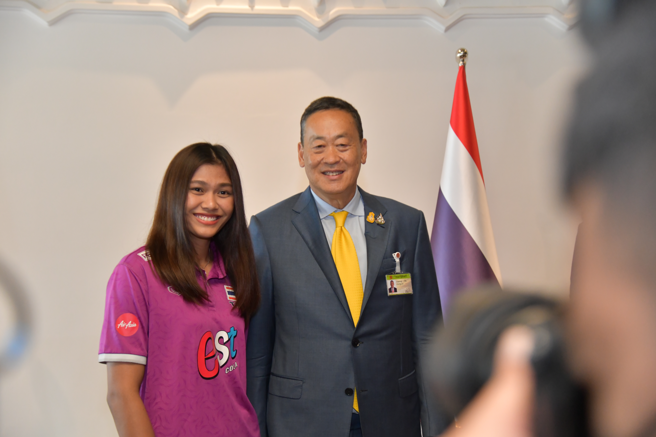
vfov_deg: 24.6
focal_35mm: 55
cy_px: 218
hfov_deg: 36.2
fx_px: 1002
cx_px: 328
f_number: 4
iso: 2500
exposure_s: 1/200
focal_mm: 55
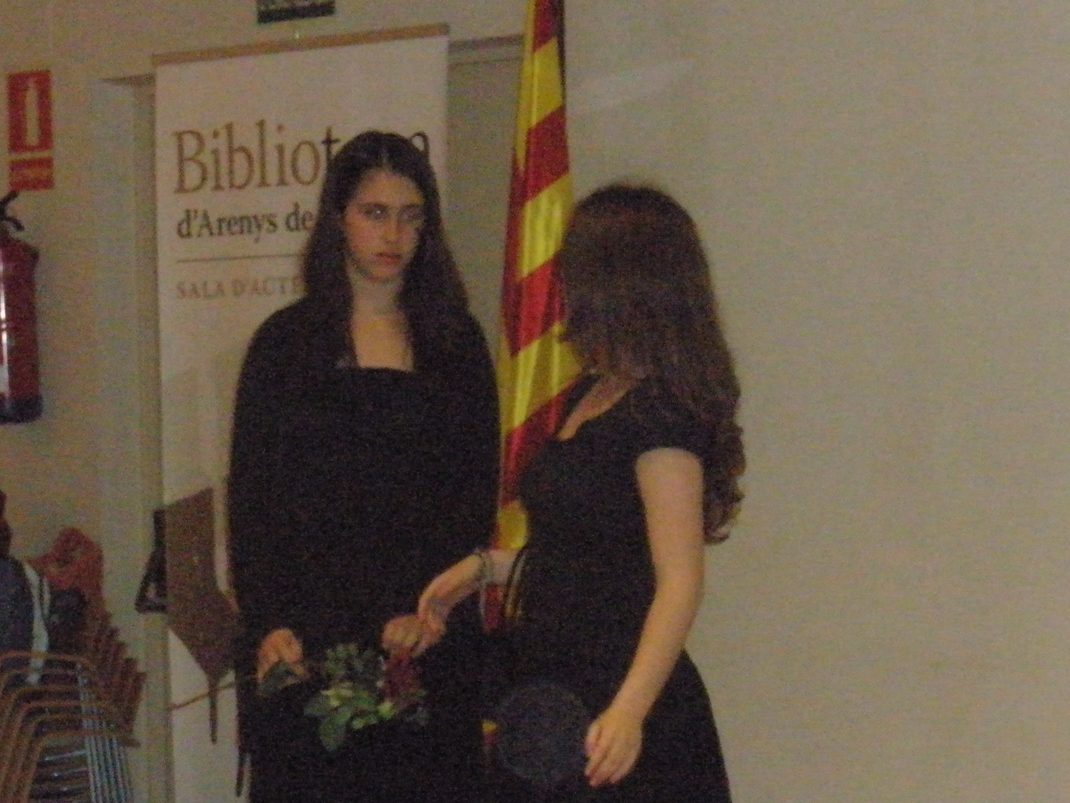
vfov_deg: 11.0
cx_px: 372
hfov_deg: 14.7
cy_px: 612
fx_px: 4142
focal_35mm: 134
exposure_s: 1/80
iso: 800
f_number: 5.1
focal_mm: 15
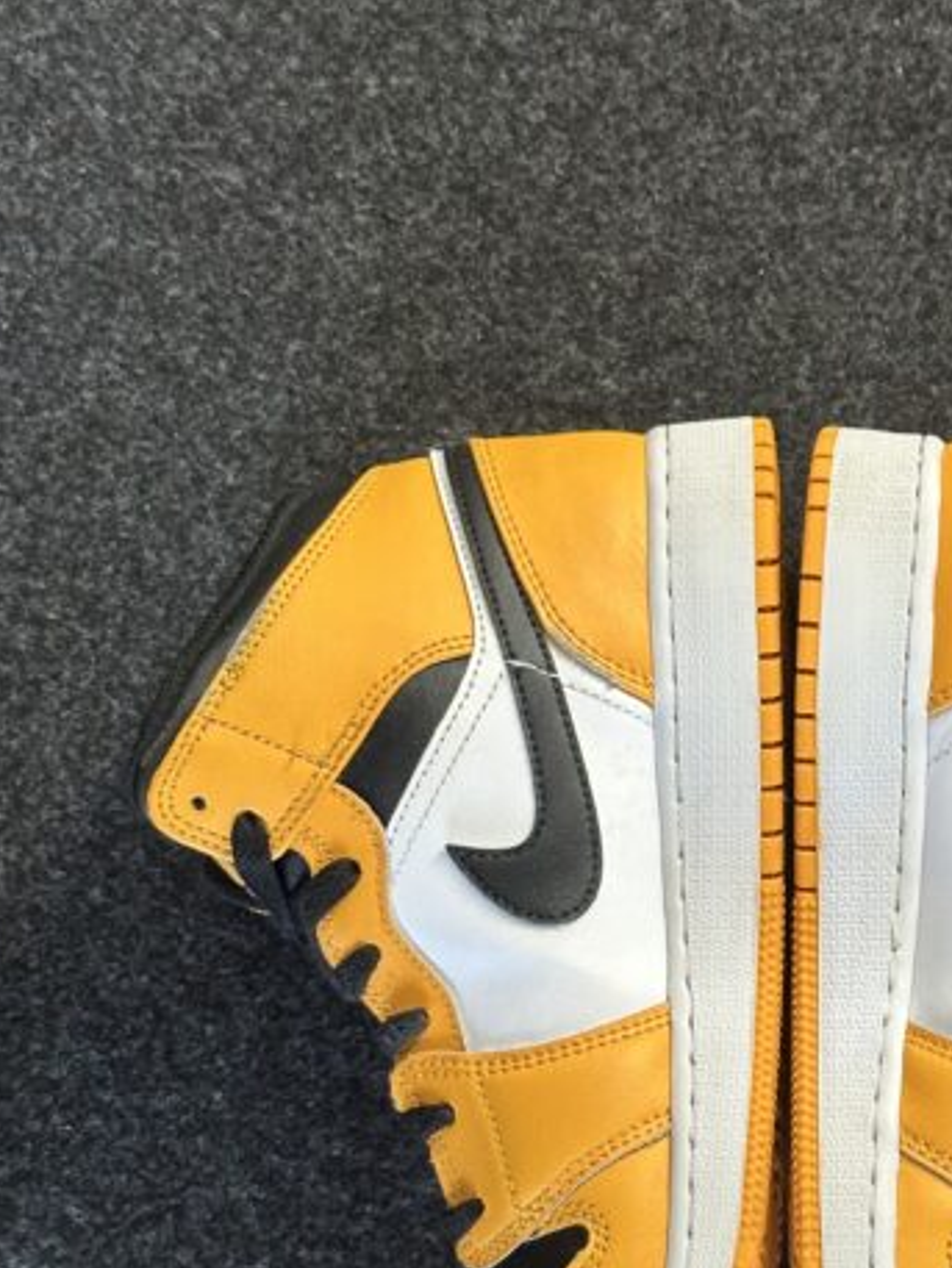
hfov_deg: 17.4
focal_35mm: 84
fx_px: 3079
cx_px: 788
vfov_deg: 23.0
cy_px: 961
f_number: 1.78
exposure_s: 1/50
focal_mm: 6.86
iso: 250
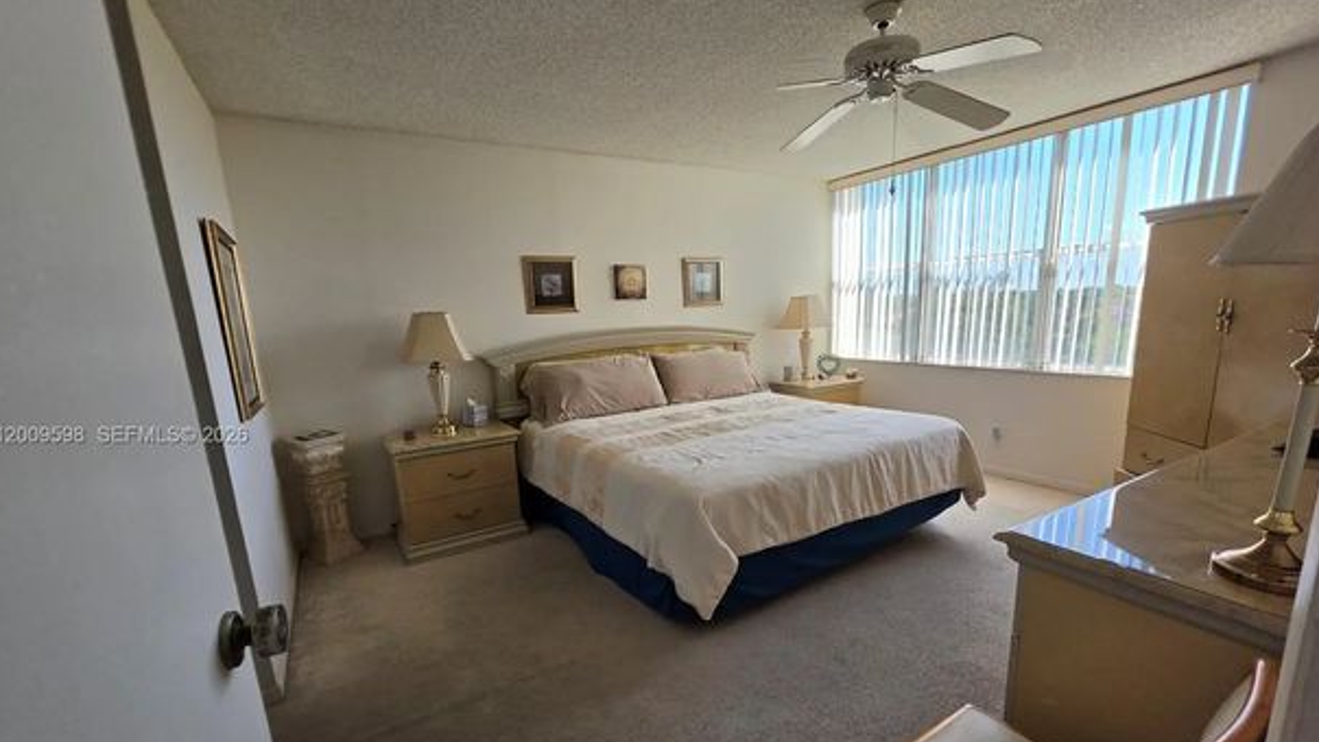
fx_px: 525
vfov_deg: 70.0
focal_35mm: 15
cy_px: 436
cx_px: 675
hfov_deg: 103.0
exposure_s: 1/719
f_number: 1.9
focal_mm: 2.2
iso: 40
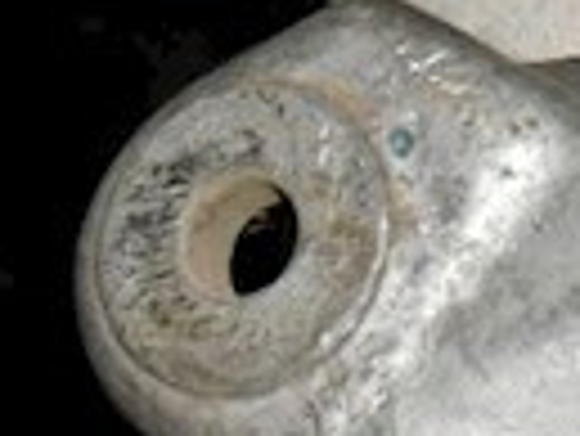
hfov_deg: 10.1
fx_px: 2918
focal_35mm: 174
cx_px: 1308
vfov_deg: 8.5
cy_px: 58
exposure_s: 1/45
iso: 200
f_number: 3.2
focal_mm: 6.3
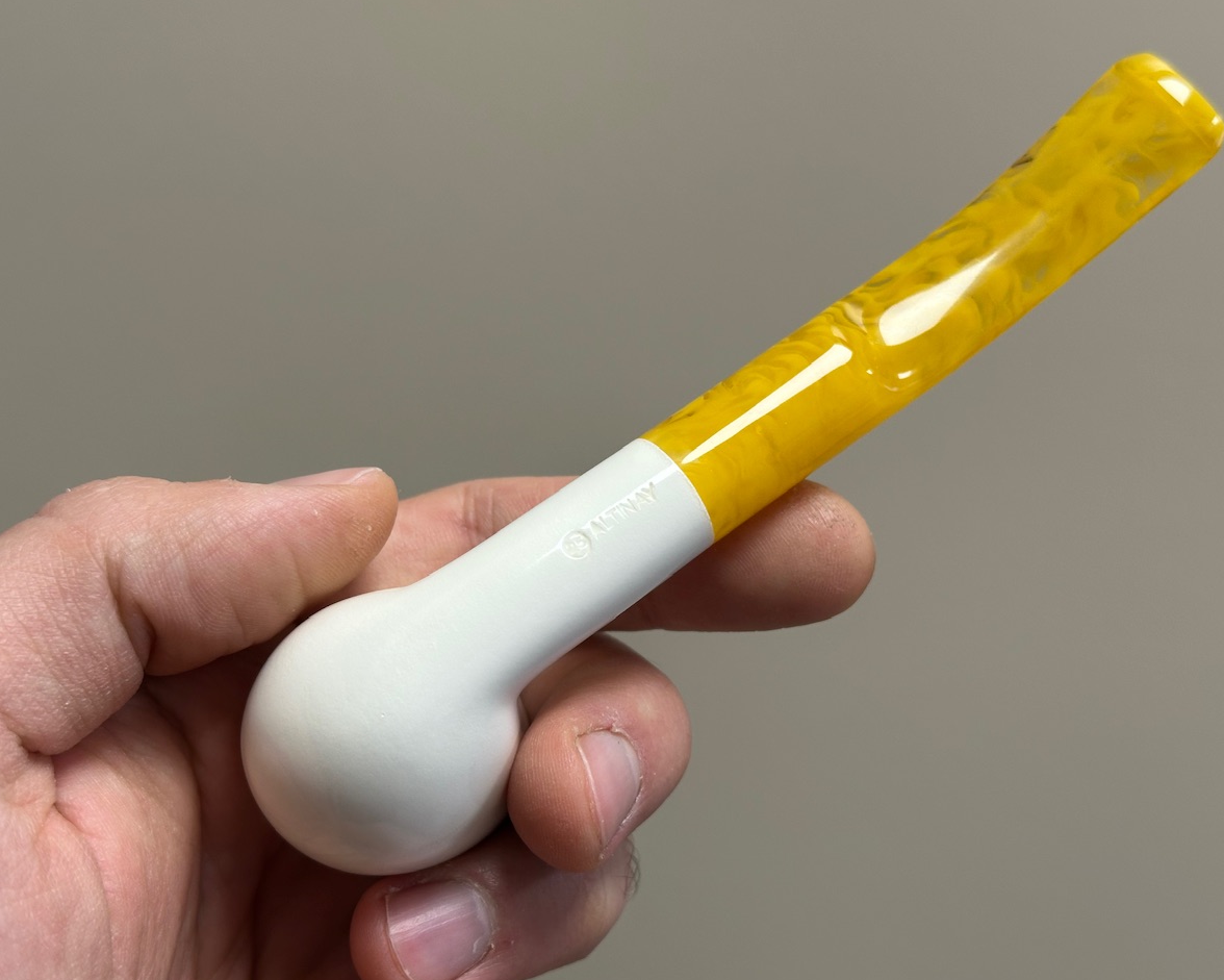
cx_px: 616
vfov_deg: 29.7
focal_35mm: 51
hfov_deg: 36.7
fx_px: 1848
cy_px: 486
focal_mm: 6.86
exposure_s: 1/121
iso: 80
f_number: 1.78
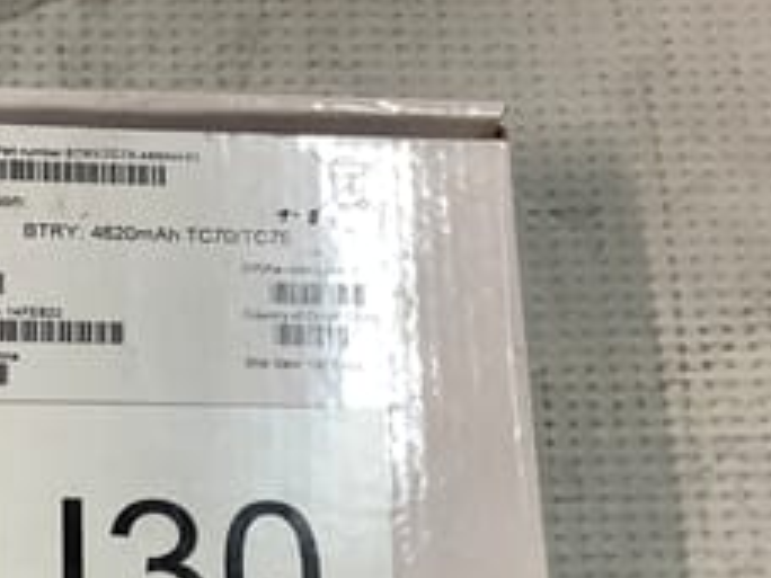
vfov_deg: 20.8
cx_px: 101
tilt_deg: -74.3
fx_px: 1515
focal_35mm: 68
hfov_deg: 27.7
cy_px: 597
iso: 125
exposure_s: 1/50
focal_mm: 3.3
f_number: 2.4
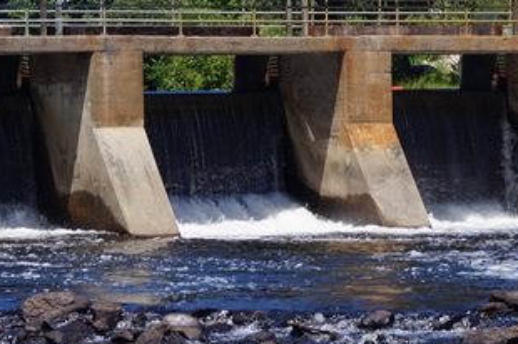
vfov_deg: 5.0
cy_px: 52
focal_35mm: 273
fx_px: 3919
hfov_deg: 7.6
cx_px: 115
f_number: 10
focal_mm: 55
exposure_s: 1/160
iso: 100
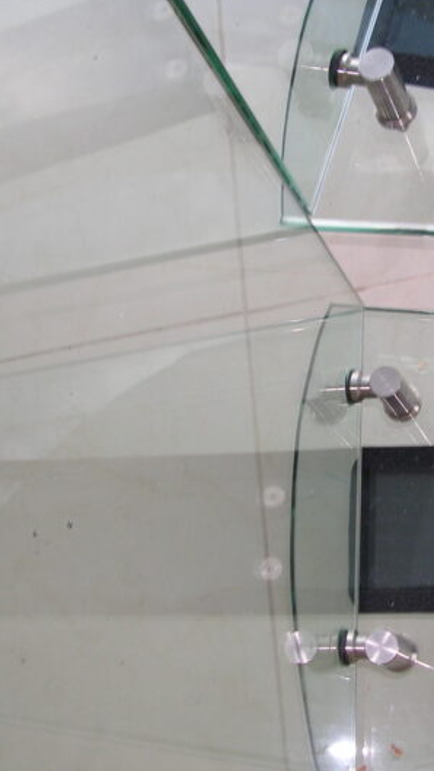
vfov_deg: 34.9
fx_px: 1228
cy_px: 412
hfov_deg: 19.7
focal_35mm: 60
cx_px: 395
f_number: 2.8
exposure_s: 1/66.5
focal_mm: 5.8
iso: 50
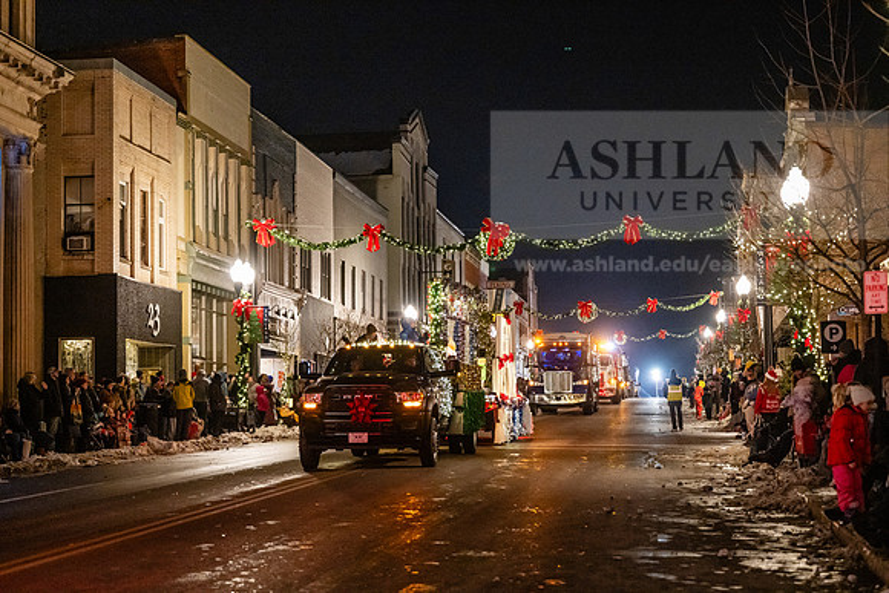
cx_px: 444
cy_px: 296
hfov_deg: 28.8
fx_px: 1729
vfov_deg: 19.5
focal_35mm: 70
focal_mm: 70
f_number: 3.2
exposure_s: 1/200
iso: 6400
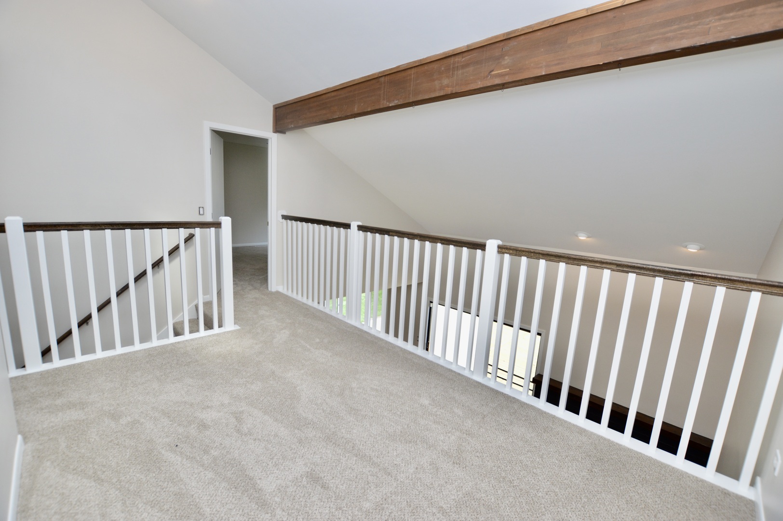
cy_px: 260
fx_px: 326
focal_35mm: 15
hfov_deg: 100.4
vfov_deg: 77.2
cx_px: 392
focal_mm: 10
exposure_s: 1/100
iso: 400
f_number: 5
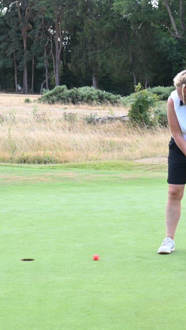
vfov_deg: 19.3
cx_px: 10
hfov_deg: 10.8
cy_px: 165
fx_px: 973
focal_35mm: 111
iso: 200
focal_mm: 70
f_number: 9
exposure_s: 1/100
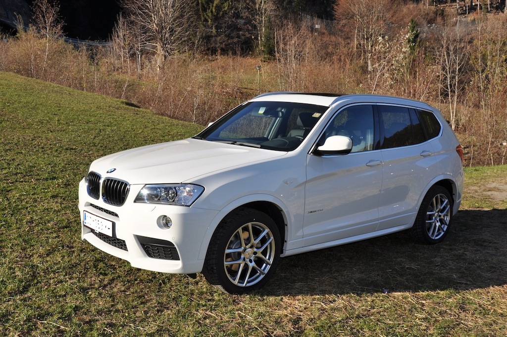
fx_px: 527
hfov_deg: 51.3
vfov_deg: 35.4
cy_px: 168
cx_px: 254
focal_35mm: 38
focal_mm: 25
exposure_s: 1/200
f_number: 11
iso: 200
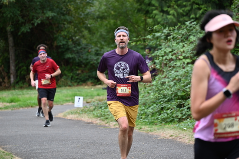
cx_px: 120
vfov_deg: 6.9
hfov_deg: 10.3
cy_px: 80
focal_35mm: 200
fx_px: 1328
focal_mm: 200
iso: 400
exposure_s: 1/250
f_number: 6.3
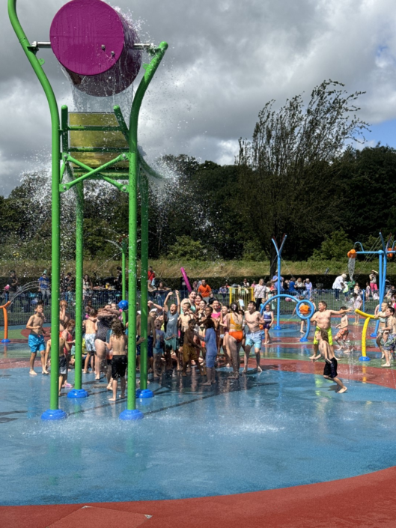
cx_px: 198
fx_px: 732
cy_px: 264
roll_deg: -1.3
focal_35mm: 48
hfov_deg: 30.3
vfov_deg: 39.7
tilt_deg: +0.7
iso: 64
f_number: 1.78
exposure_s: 1/4310
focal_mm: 6.76
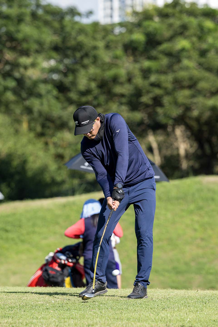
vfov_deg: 10.3
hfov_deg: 6.9
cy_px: 164
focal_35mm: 200
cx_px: 109
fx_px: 1817
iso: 720
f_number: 4
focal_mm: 200
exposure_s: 1/2500
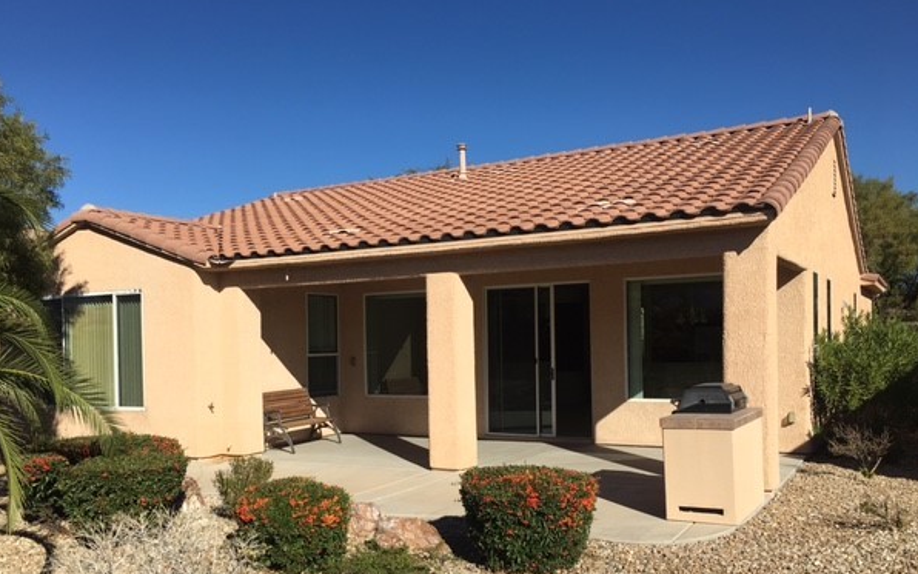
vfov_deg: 38.1
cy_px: 357
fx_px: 826
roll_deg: +0.9
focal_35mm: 33
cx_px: 434
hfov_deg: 58.1
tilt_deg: -0.4
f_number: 2.2
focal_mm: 4.15
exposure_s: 1/2653
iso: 25
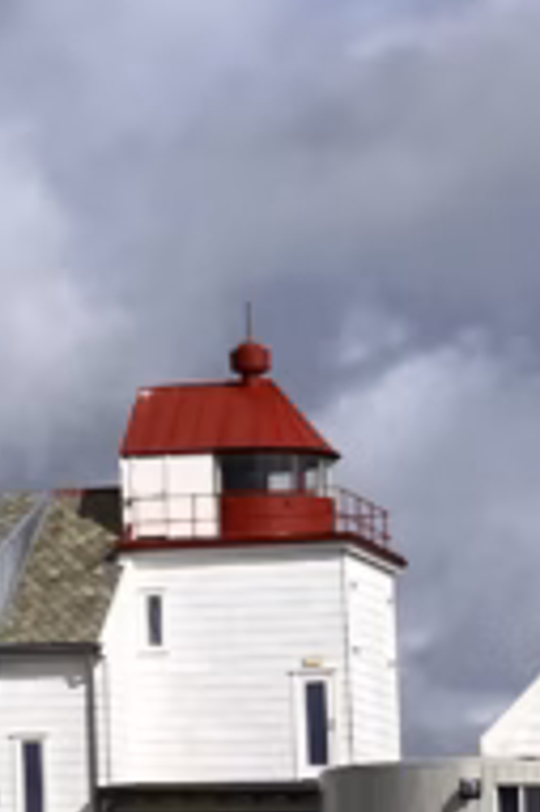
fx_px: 3516
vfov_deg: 13.2
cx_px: -612
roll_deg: -0.1
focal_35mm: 156
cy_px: 336
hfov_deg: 8.3
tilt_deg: +10.6
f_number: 1.8
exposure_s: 1/4878
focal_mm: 3.99
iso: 32
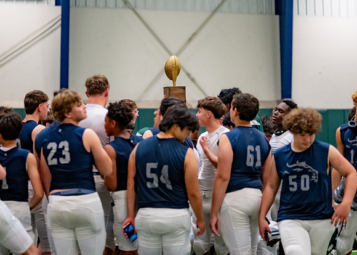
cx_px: 170
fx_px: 810
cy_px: 71
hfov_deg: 24.8
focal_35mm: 80
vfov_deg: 17.8
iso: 2500
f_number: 1.2
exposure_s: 1/500
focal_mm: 50
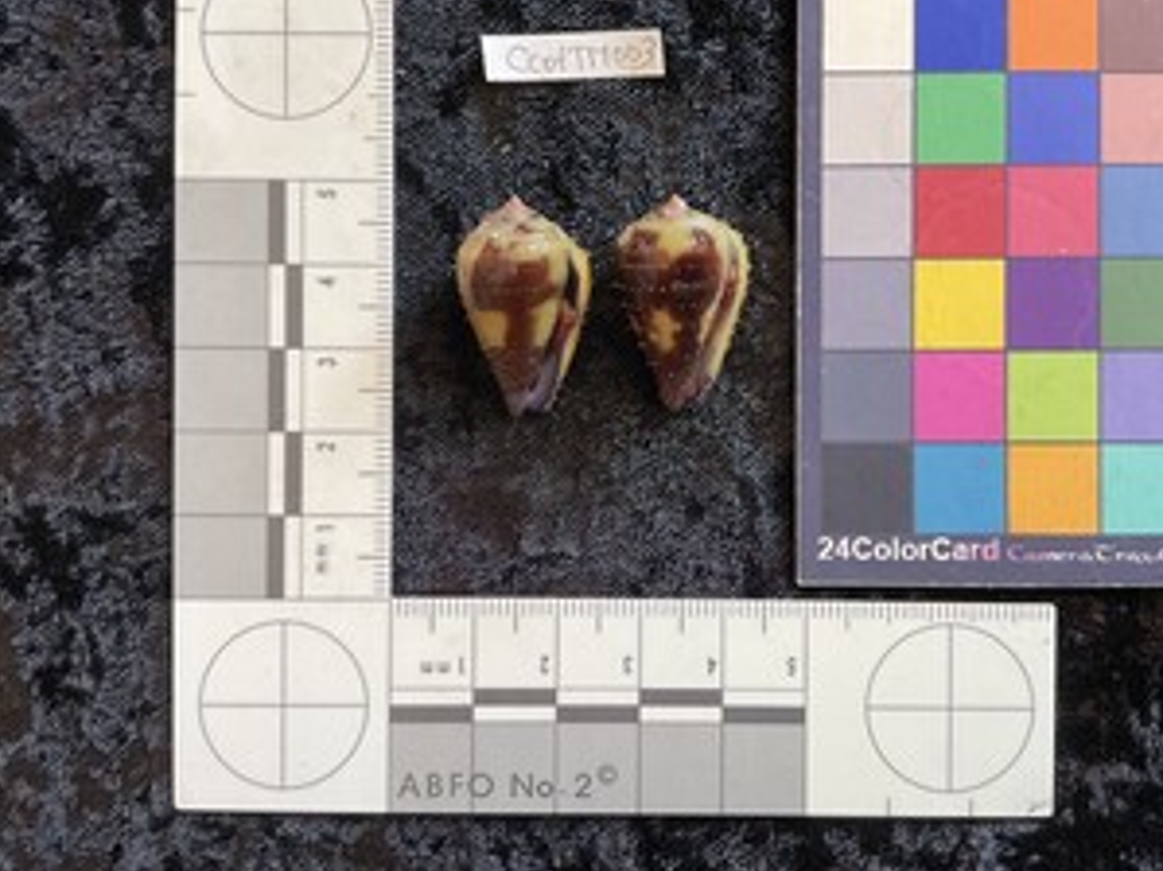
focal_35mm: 34
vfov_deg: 41.7
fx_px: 1142
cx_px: 665
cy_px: 387
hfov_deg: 53.8
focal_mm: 3
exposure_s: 1/100
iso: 64
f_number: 1.8
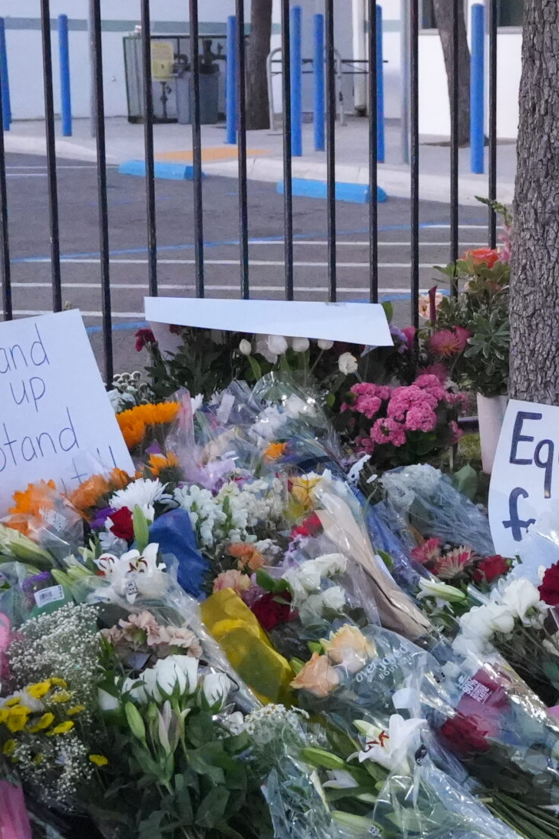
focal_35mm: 82
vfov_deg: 24.7
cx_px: 514
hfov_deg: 16.4
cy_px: 507
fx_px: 1911
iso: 16000
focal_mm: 23.5
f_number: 4
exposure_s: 1/250
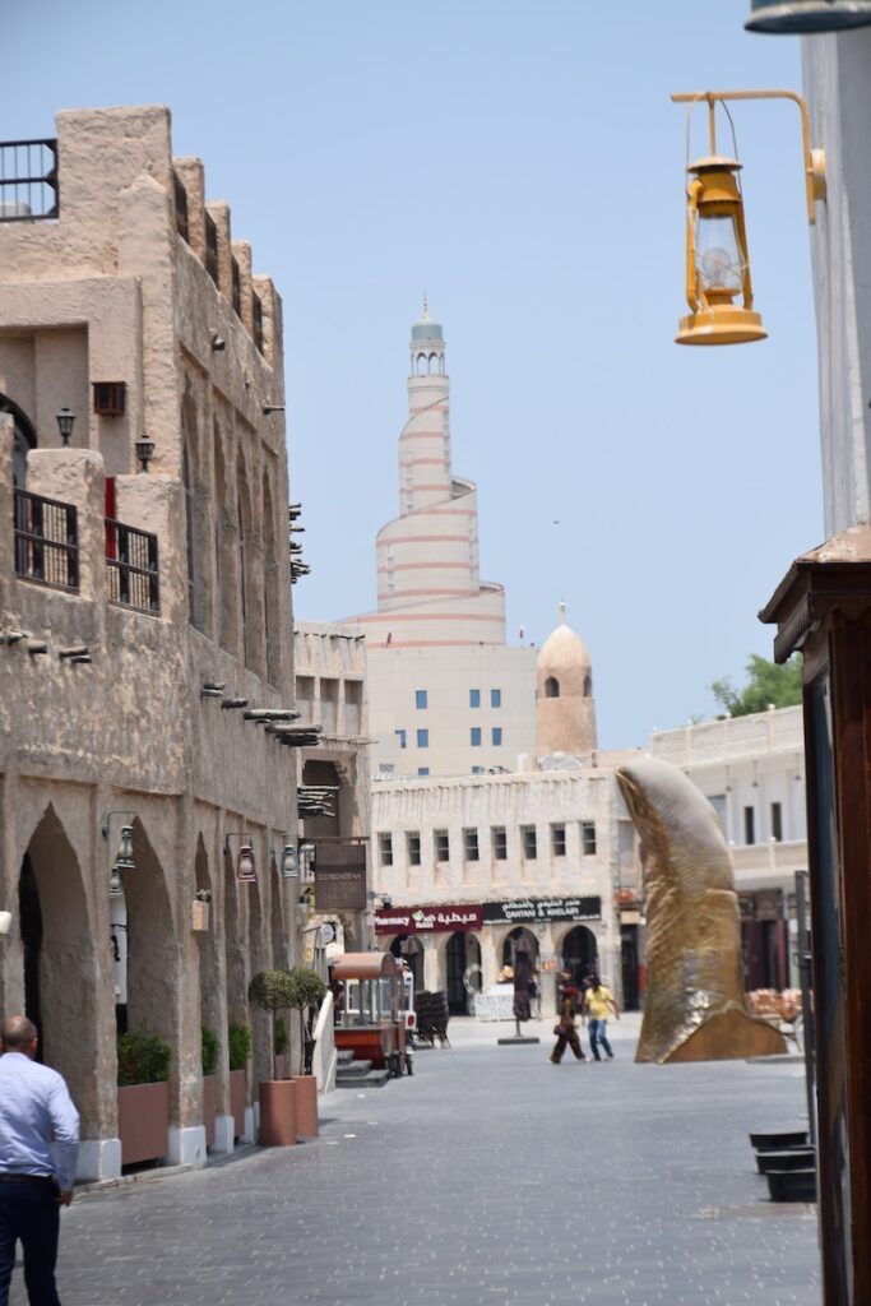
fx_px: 3809
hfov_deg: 13.0
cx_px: 436
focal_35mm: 105
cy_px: 653
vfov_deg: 19.5
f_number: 8
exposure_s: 1/1000
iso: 200
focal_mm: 70
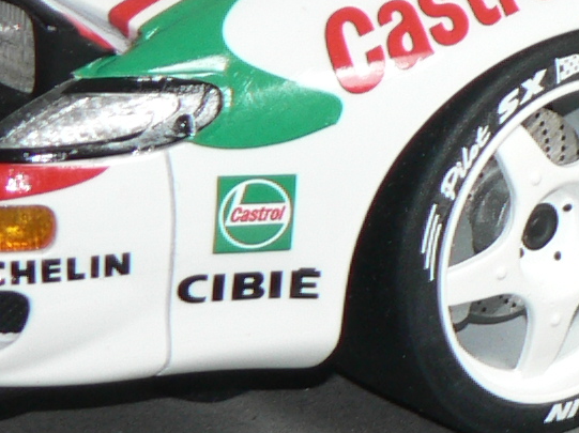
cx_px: 779
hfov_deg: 4.1
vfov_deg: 3.1
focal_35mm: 483
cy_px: -189
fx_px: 8073
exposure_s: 1/60
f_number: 3.2
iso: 80
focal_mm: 16.9
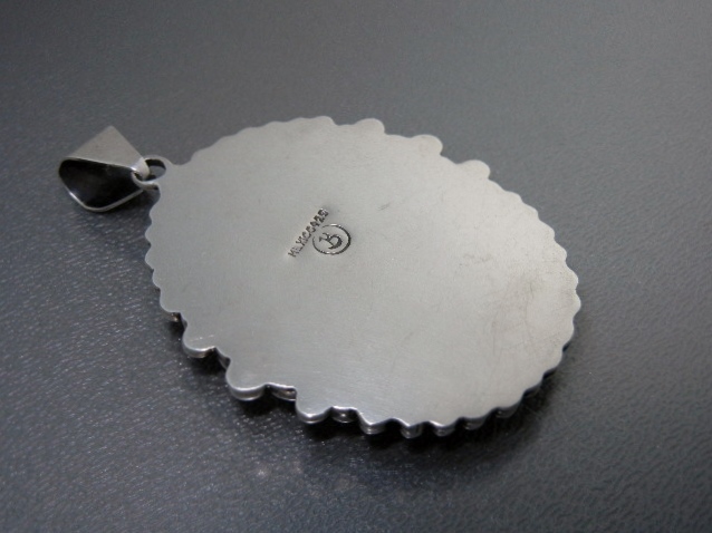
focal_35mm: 45
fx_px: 925
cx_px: 356
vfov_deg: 32.2
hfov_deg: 42.1
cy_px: 266
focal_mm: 8.1
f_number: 7.6
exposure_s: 1/30
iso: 355
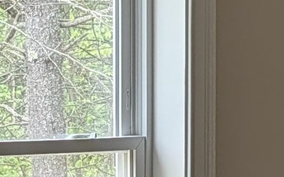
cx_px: 72
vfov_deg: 6.6
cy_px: 290
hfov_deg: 10.7
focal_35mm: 195
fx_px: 1509
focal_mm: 6.9
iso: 111
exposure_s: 1/249
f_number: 1.68
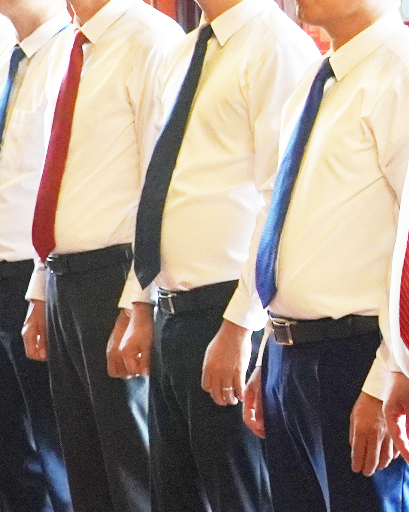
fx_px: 2027
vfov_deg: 14.3
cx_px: 629
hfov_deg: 11.0
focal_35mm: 134
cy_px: 80
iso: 1250
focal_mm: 20
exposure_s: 1/160
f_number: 4
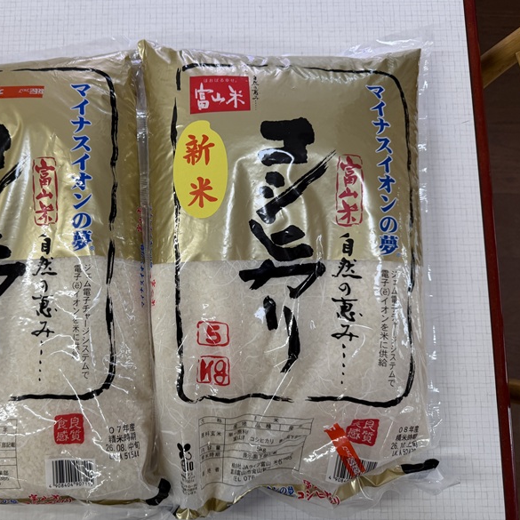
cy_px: 259
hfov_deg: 54.6
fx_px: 493
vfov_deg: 55.6
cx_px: 177
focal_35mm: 29
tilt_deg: -82.0
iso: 125
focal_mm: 6.76
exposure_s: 1/120
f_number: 1.78
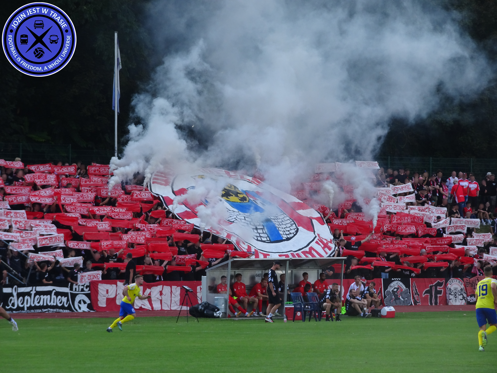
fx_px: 3647
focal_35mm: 254
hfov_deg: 7.8
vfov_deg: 5.9
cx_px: 248
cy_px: 186
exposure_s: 1/250
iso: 125
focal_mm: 43.45
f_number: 6.3
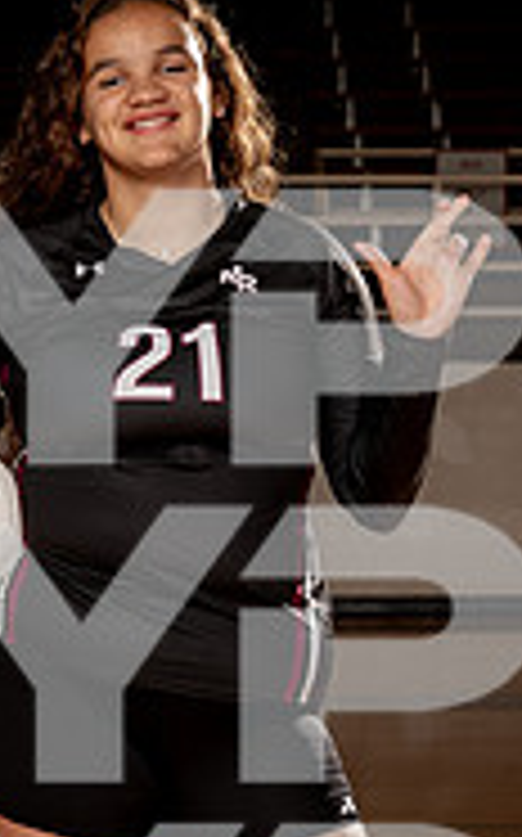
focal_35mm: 133
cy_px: 648
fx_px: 3032
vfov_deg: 15.6
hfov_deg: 9.8
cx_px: 189
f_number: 5.6
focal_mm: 54
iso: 100
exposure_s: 1/250
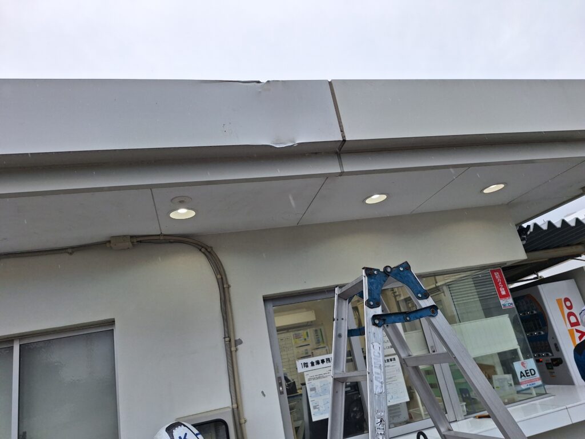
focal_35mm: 23
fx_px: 389
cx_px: 292
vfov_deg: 58.9
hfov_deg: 73.9
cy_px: 220
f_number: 1.8
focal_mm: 5.54
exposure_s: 1/776
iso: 40
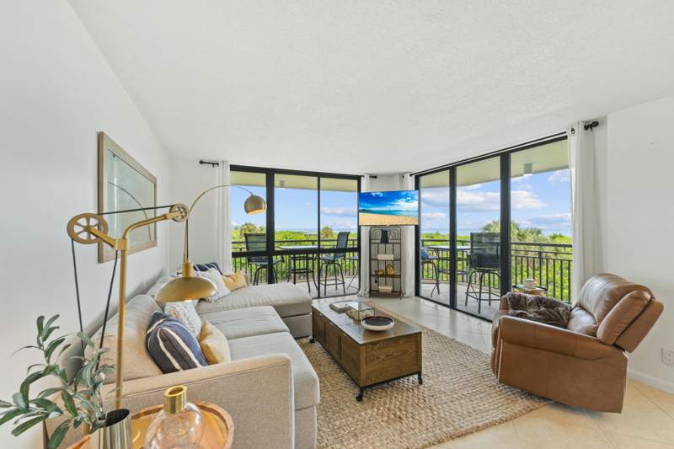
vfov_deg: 81.2
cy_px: 224
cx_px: 337
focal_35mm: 14
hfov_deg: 104.3
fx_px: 262
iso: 250
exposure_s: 1/6
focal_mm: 14
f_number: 9
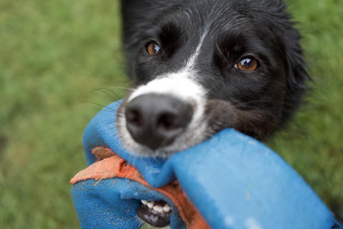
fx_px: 448
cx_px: 172
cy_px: 114
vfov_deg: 28.6
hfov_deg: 41.9
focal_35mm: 47
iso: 5000
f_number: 4.5
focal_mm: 47
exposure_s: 1/2000
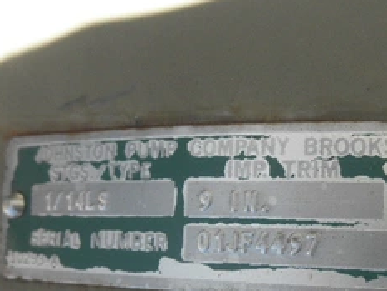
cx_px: 309
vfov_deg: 29.8
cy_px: 219
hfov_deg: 38.2
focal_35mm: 48
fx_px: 537
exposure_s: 1/125
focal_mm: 5
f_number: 3
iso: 64
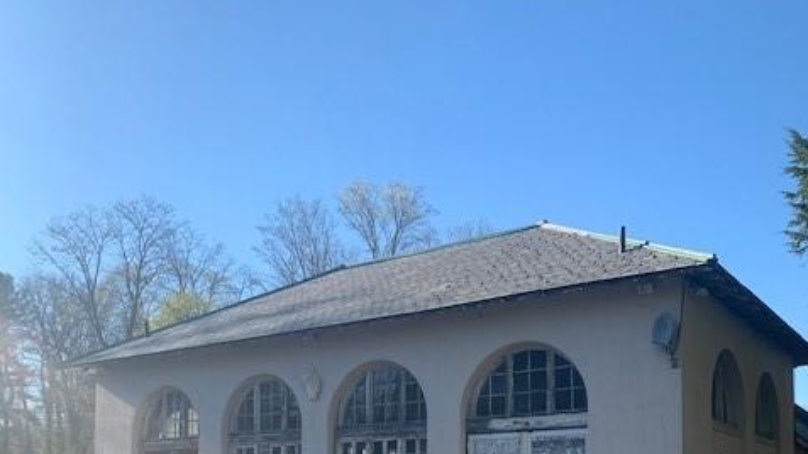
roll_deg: -1.3
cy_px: 471
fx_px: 814
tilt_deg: +3.3
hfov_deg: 52.8
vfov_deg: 28.9
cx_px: 403
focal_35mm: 38
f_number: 1.8
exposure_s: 1/1406
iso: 25
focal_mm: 4.25
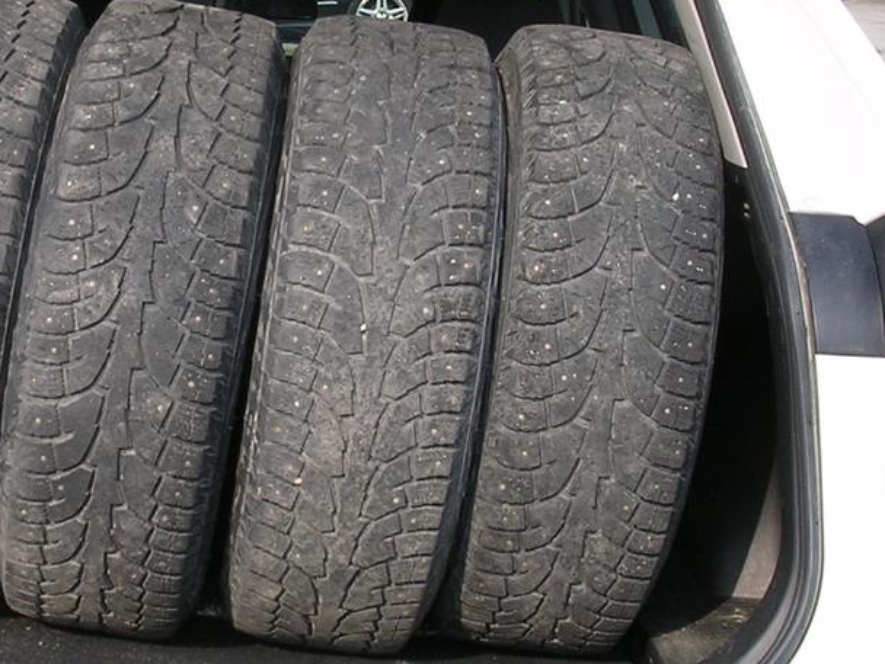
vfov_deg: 18.4
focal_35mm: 80
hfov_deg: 24.1
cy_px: 246
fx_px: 2045
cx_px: 195
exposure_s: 1/145
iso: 100
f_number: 5.6
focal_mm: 5.8
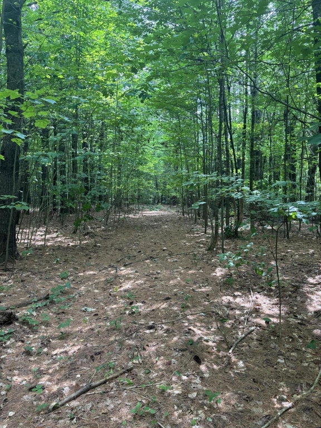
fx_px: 321
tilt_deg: -4.0
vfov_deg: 67.3
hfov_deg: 53.1
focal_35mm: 26
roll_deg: -1.8
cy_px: 214
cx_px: 160
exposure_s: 1/117
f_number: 1.6
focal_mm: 5.96
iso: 125
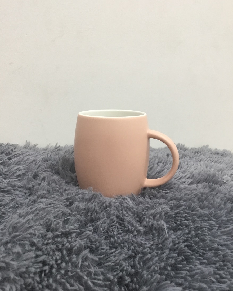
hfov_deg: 44.5
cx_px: 115
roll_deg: -0.5
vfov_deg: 54.2
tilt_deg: -10.1
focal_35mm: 33
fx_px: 284
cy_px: 142
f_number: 2.4
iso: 100
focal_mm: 3.3
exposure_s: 1/33
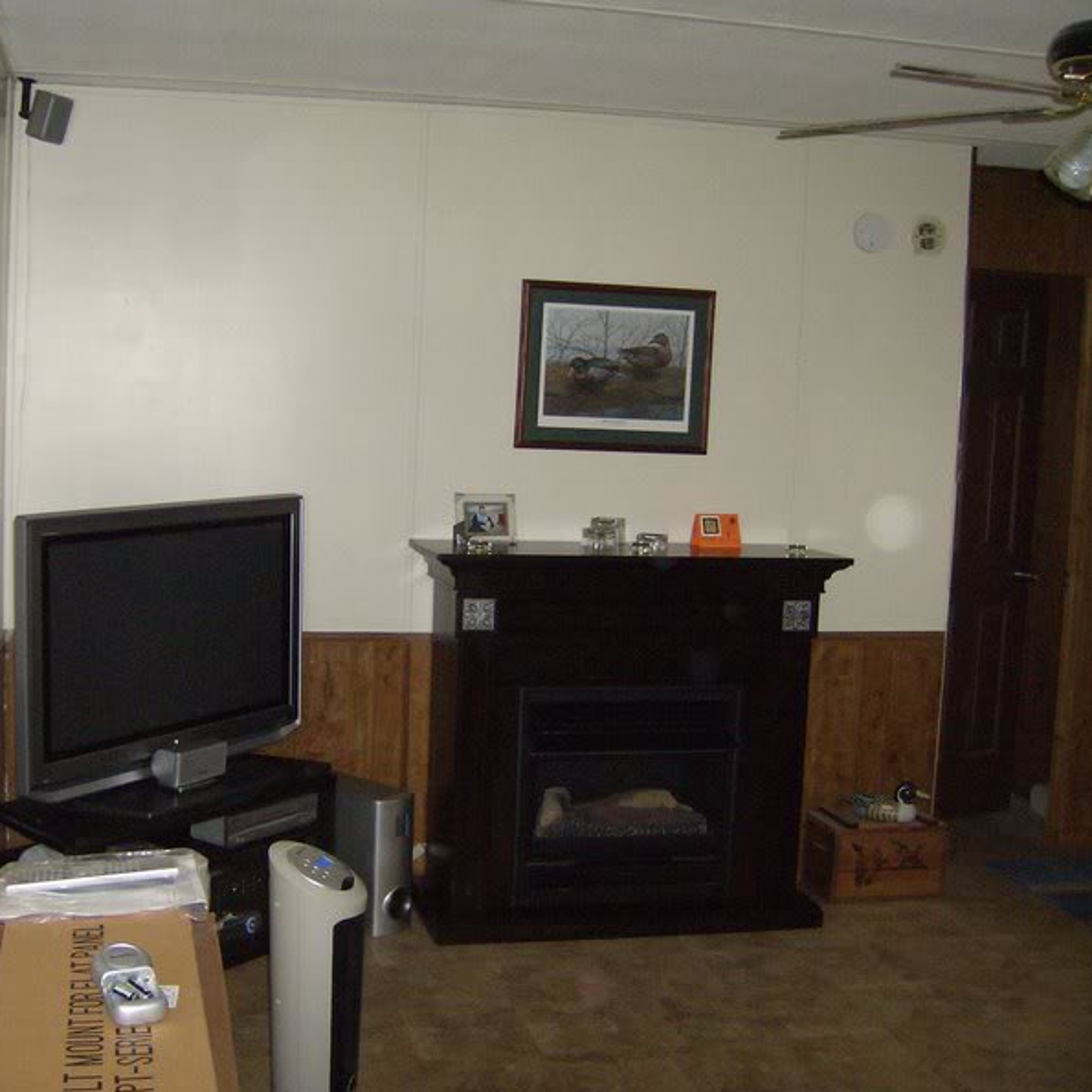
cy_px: 543
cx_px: 428
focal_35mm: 43
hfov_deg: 39.0
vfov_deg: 39.2
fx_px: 1535
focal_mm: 6
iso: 200
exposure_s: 1/60
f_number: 2.8
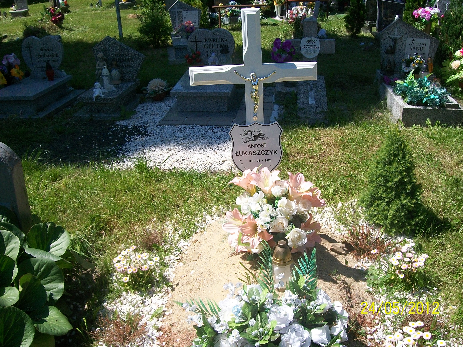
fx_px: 482
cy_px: 174
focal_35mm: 36
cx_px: 232
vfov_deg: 39.7
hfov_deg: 51.4
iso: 80
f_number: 4.8
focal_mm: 6
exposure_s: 1/500
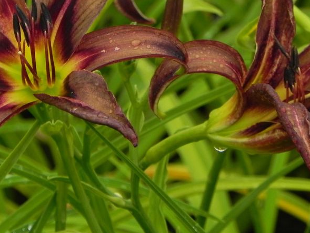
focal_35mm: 527
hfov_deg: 3.8
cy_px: 24
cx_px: 103
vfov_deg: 2.8
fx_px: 4720
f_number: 5
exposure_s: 1/60
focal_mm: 51.8
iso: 160
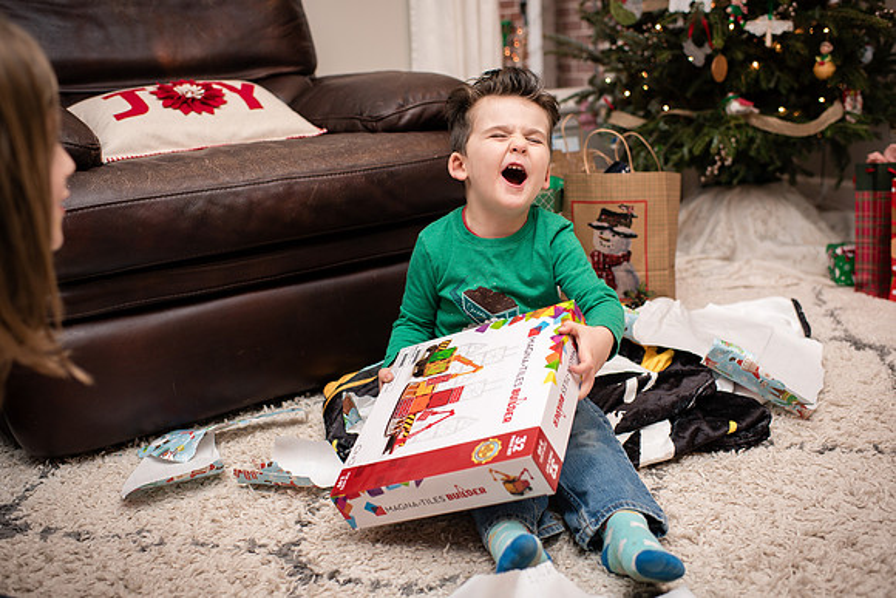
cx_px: 448
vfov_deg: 37.9
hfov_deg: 54.4
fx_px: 871
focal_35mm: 35
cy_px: 299
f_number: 2.8
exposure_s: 1/200
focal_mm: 35
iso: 400
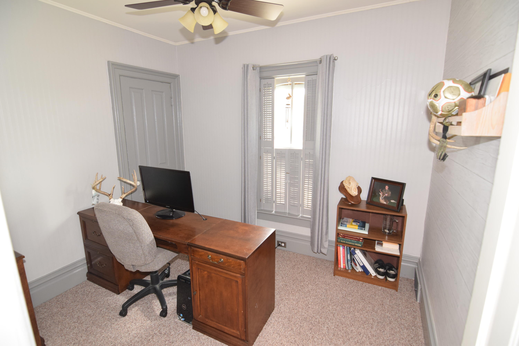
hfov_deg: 95.0
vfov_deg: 72.1
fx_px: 238
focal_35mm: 16
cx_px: 260
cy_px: 173
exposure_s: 1/60
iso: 800
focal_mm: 11
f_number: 4
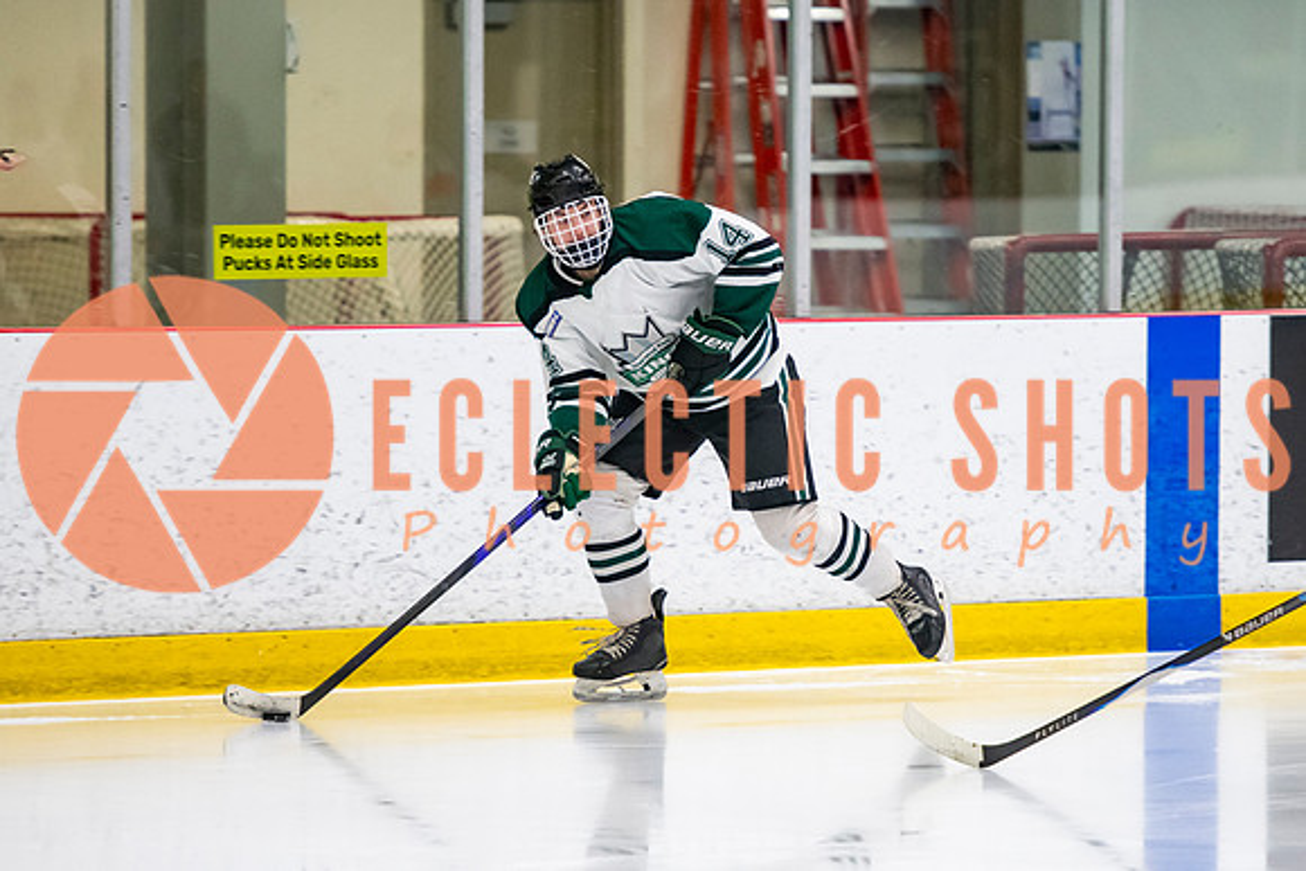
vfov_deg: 4.7
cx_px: 755
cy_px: 490
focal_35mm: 292
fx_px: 10589
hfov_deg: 7.1
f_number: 3.2
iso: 2000
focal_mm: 175
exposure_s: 1/640
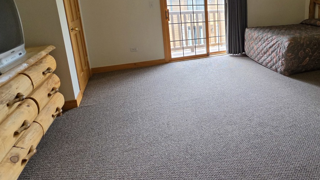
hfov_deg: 71.6
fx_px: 195
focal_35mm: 23
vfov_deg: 47.9
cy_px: 48
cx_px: 251
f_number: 1.9
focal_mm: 2.2
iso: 250
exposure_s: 1/120
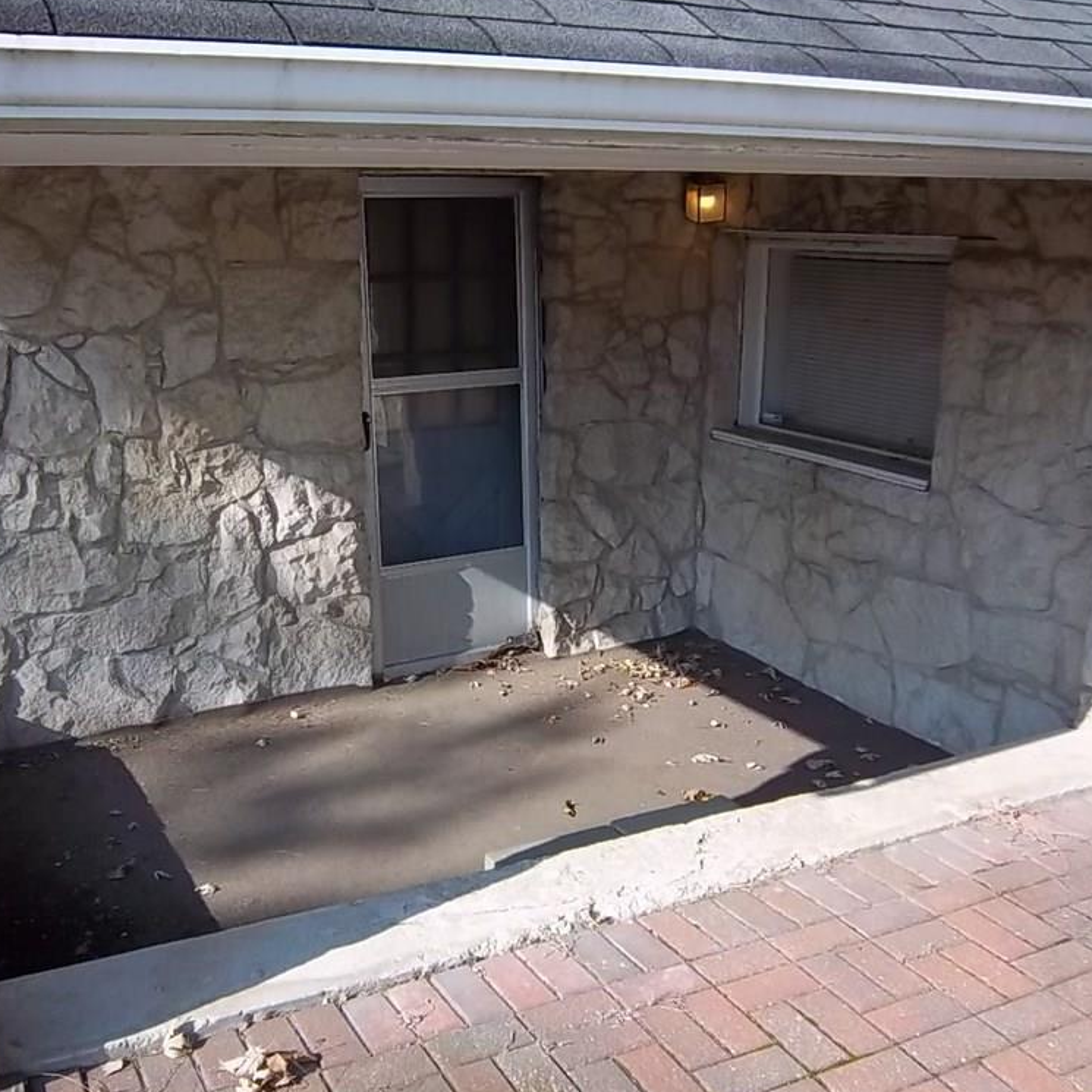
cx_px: 450
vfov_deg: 48.4
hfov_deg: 48.2
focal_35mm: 34
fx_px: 1213
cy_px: 541
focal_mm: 5.05
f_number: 7.86
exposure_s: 1/500
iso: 64
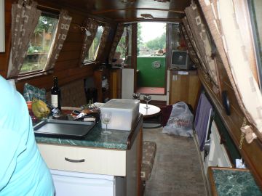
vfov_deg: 39.7
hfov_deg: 51.4
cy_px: 98
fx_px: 272
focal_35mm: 36
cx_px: 131
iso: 100
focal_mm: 6
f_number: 2.8
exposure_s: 1/30
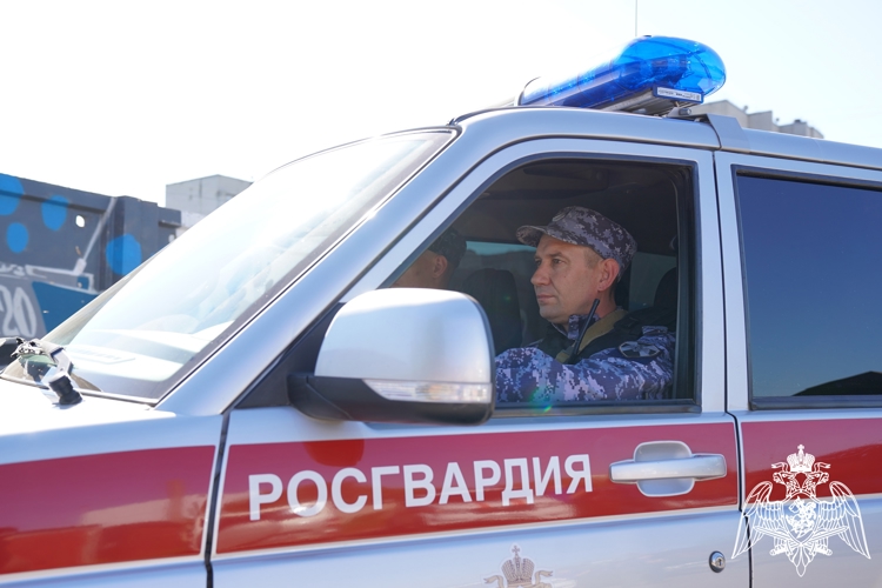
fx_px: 955
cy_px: 294
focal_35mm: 39
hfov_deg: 49.6
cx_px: 441
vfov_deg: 34.2
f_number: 4
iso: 100
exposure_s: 1/200
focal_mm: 39
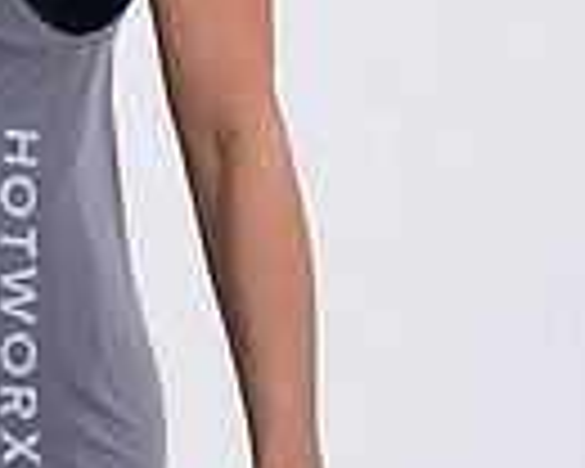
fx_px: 4779
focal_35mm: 276
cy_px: -117
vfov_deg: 5.6
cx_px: 140
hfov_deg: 7.0
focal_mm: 85
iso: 200
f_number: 4
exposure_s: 1/125
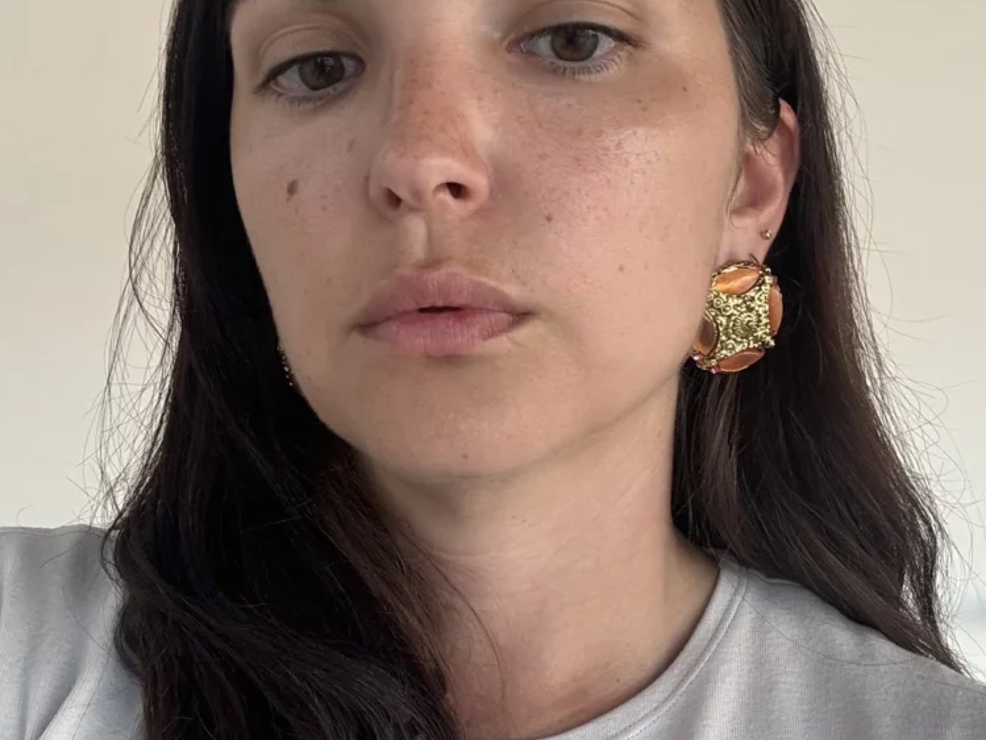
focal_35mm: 41
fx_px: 1168
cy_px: 288
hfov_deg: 45.8
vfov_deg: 35.0
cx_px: 492
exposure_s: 1/60
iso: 100
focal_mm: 2.69
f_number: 1.9
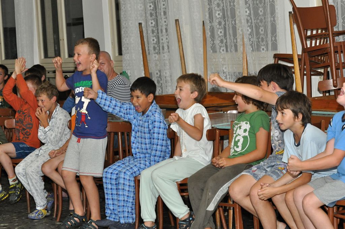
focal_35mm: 105
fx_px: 1005
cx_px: 172
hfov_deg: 19.5
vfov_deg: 13.0
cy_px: 114
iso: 1250
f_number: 6.3
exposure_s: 1/60
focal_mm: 70
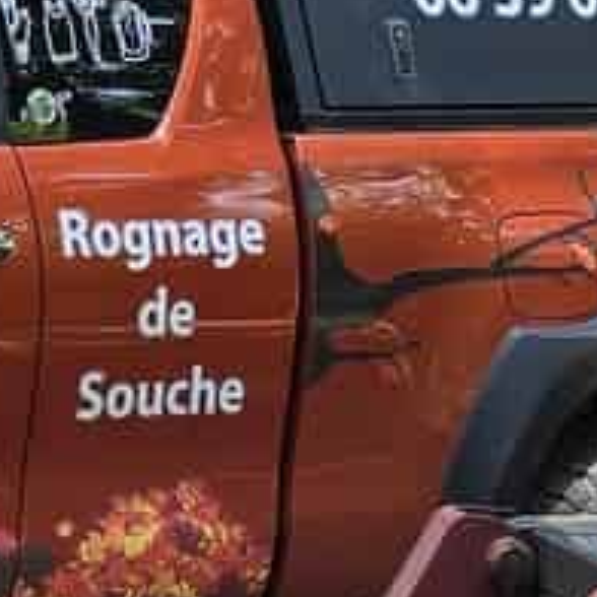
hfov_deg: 8.7
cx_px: -192
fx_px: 3883
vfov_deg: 8.7
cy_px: -122
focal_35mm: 199
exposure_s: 1/180
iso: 25
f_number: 1.7
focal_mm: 6.3
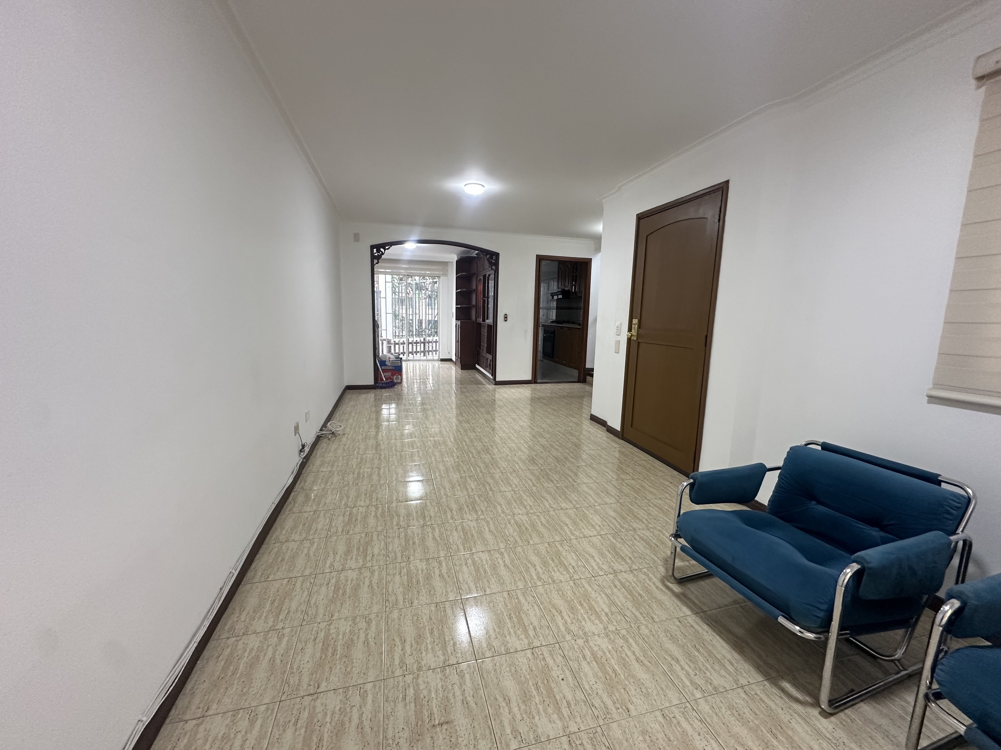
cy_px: 375
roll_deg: -1.4
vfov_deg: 85.7
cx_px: 500
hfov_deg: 102.1
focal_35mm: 14
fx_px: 405
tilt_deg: -6.5
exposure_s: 1/120
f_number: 2.2
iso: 250
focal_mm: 2.22
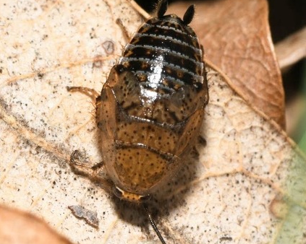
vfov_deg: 6.9
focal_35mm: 224
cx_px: 153
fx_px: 2025
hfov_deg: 8.6
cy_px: 131
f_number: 32
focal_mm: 105
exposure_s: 1/60
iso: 100
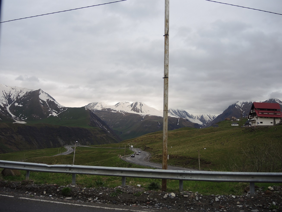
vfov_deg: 49.8
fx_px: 228
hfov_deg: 63.4
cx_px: 141
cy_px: 106
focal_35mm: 28
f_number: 2
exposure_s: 1/640
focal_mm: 6
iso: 80
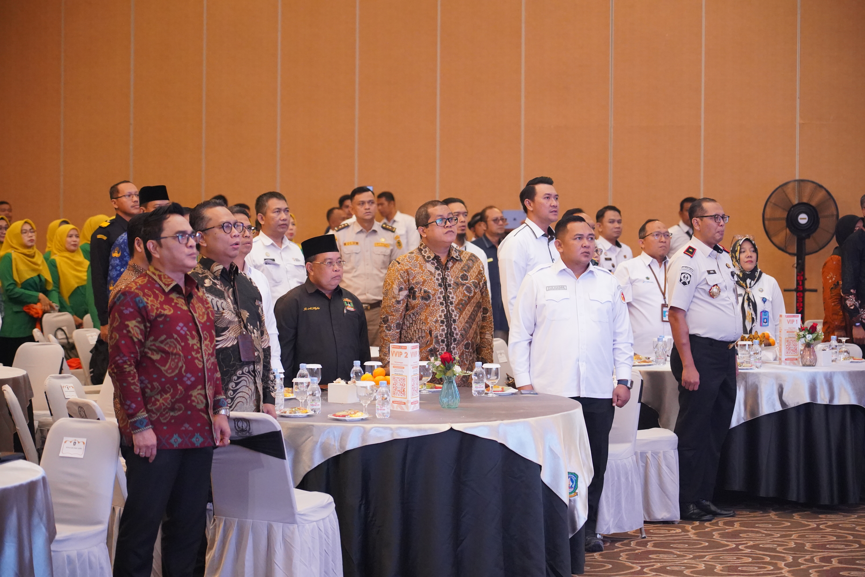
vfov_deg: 13.0
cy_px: 288
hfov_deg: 19.5
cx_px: 432
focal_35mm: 105
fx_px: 2523
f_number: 4
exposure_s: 1/200
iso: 8000
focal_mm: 105
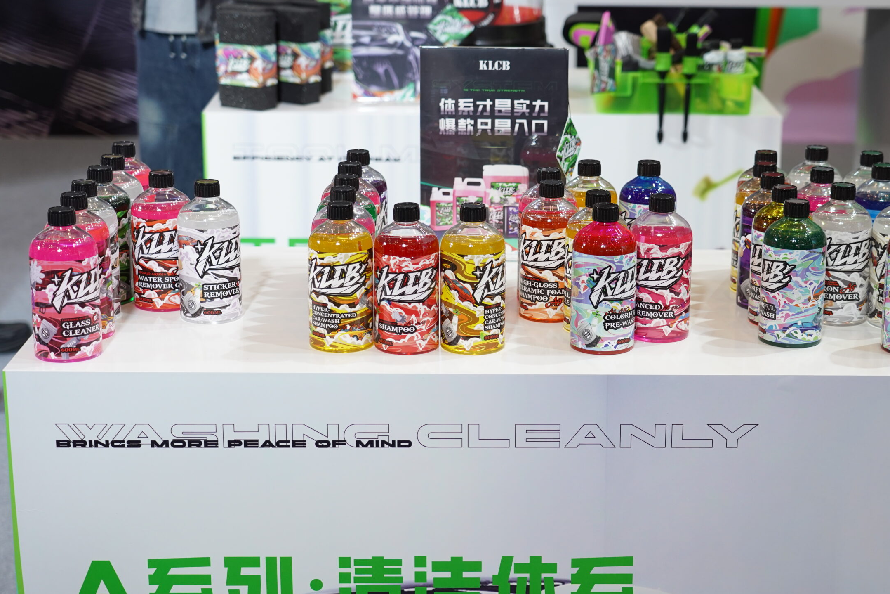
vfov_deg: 19.5
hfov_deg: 28.8
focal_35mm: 70
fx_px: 1731
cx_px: 527
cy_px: 327
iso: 1000
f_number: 4
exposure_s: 1/400
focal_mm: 59
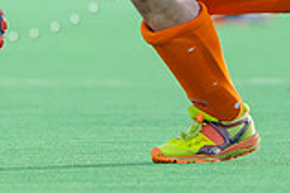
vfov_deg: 0.7
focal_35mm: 2085
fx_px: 16778
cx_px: -189
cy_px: -76
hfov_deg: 1.0
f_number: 4.8
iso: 1400
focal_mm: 420
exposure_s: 1/2000
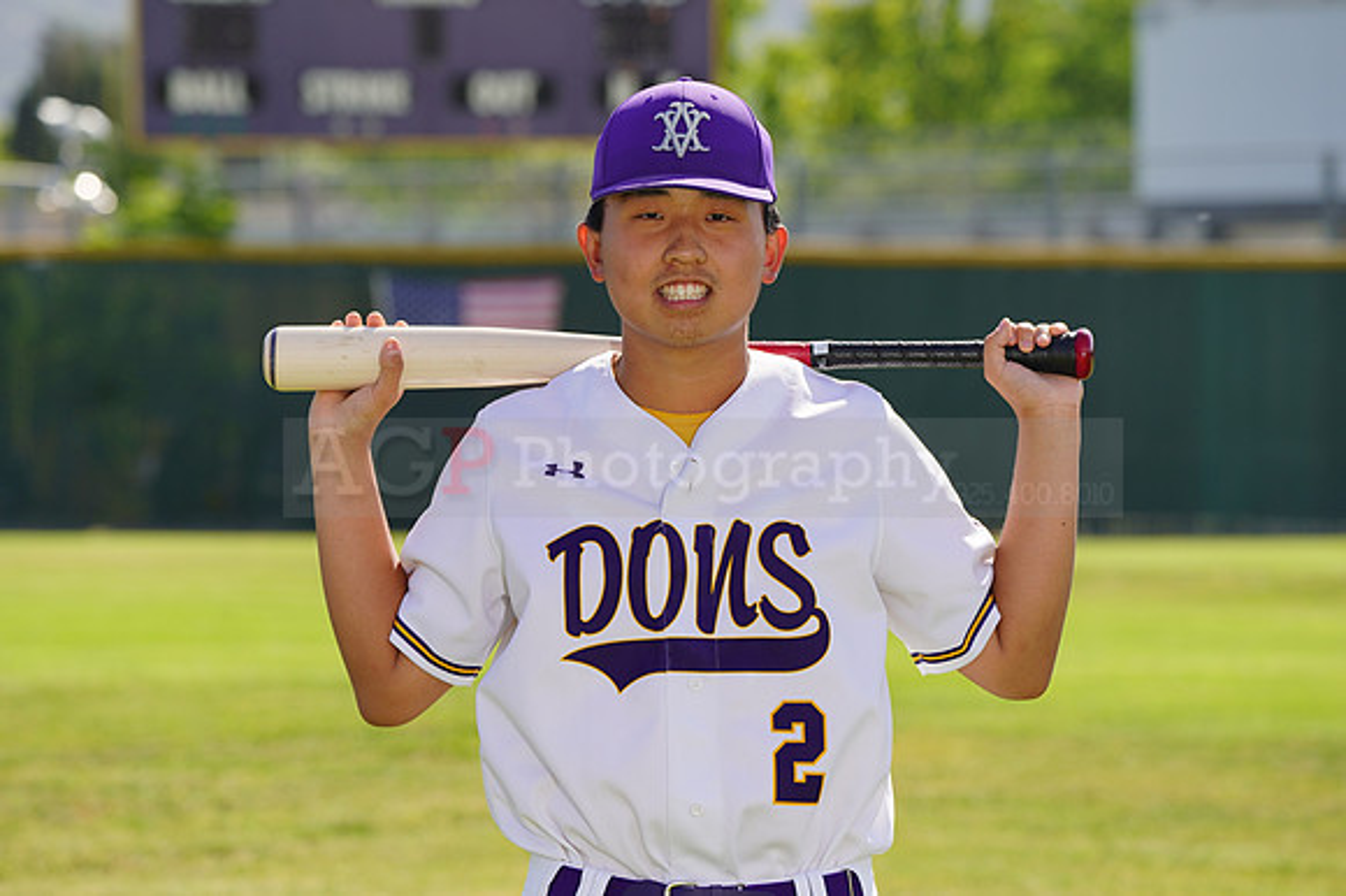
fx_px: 8034
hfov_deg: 9.6
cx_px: 673
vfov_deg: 6.4
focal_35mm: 215
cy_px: 448
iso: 100
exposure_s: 1/250
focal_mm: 215
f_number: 8
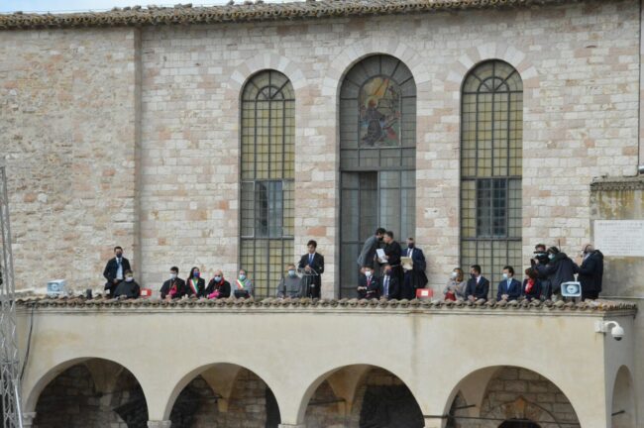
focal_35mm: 90
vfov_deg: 15.2
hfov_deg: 22.6
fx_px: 1608
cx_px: 322
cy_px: 214
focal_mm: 60
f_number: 11
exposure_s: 1/2000
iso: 3200
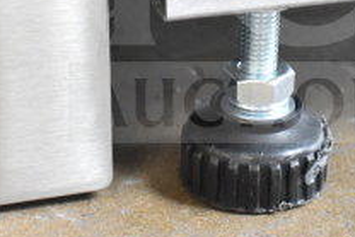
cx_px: 259
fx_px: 1347
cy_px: 8
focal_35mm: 136
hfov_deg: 15.0
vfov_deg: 10.0
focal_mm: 31
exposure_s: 1/50
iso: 2000
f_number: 4.2
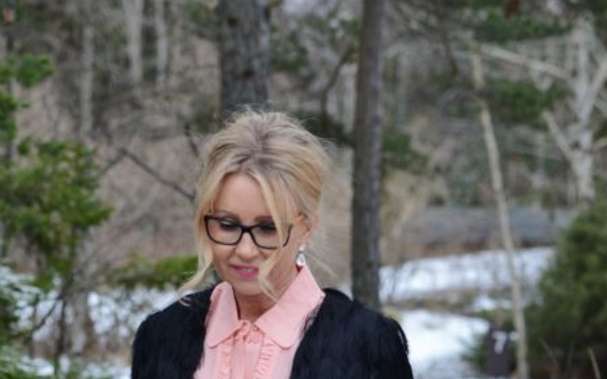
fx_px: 3507
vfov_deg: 6.1
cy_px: 581
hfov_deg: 9.9
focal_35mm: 212
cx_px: 245
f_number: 5
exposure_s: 1/80
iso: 800
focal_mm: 92
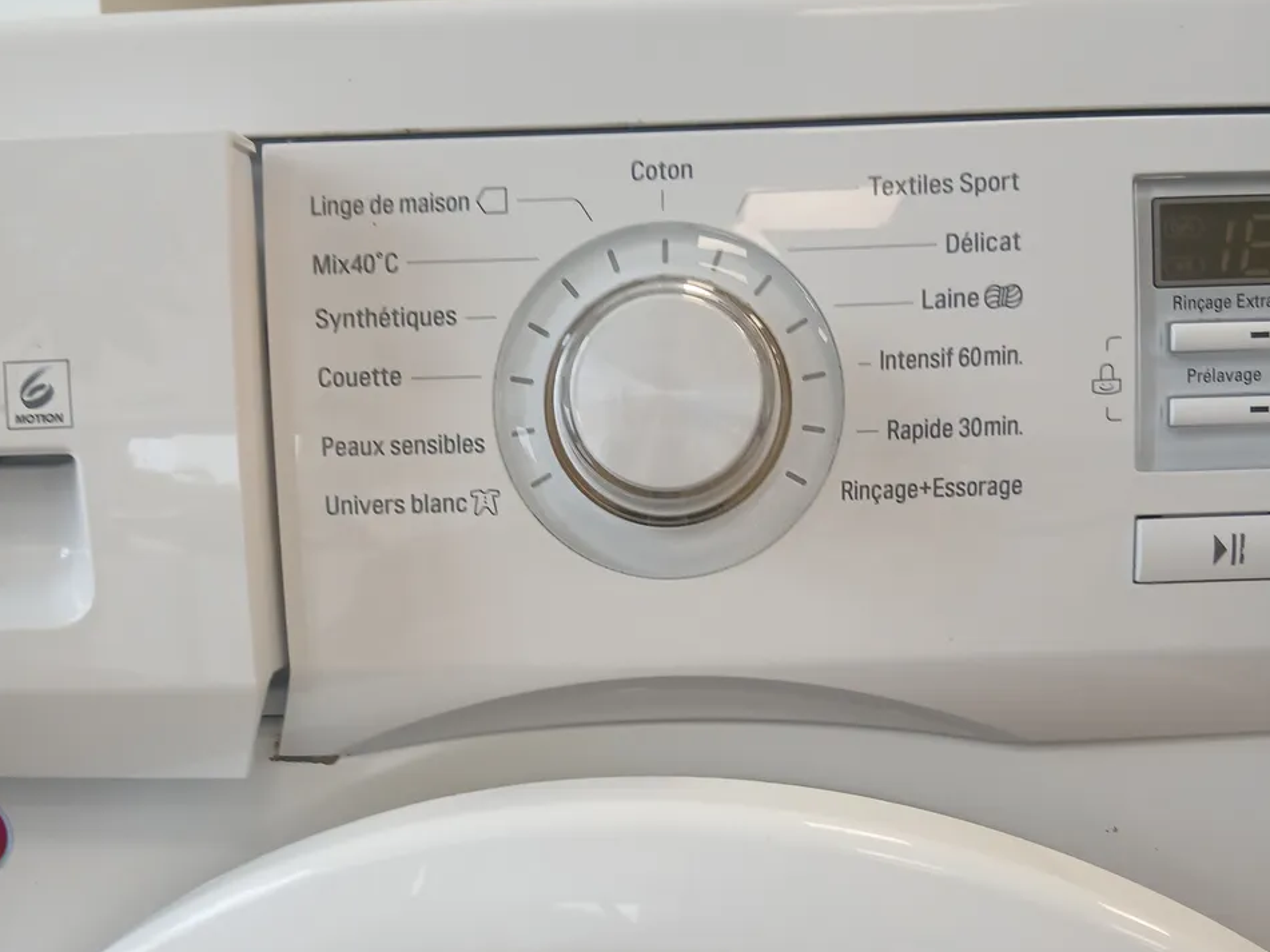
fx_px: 1284
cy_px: 660
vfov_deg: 40.0
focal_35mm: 35
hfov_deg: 52.6
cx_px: 636
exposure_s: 1/50
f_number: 1.8
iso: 100
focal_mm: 3.98
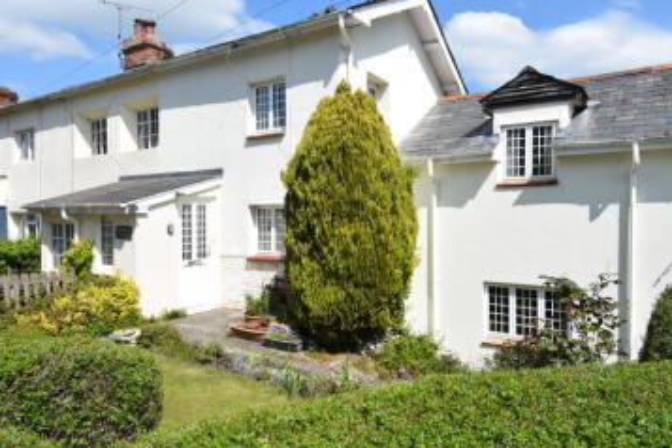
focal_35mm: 24
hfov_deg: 73.7
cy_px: 221
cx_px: 328
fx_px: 448
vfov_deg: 53.1
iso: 200
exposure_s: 1/400
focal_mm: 12
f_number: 10
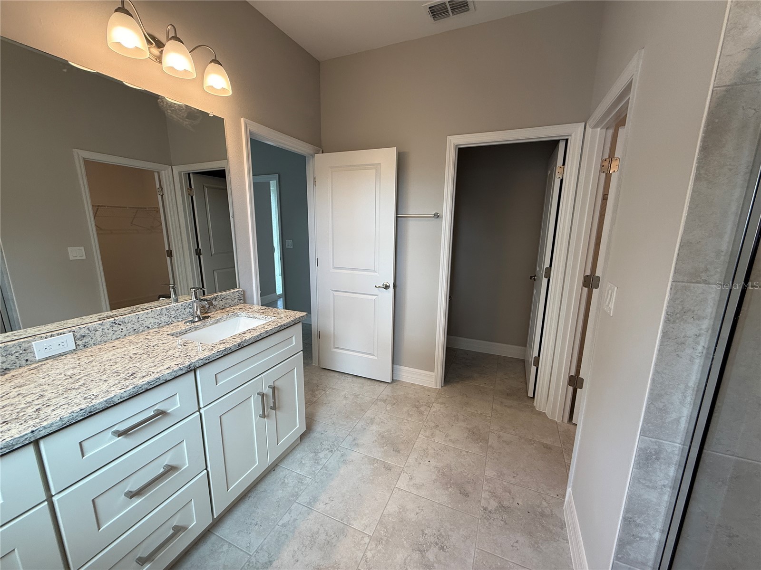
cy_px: 285
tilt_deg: -11.2
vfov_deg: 85.7
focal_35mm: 14
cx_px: 380
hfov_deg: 102.1
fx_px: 308
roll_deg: -0.5
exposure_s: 1/120
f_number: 2.2
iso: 100
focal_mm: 2.22
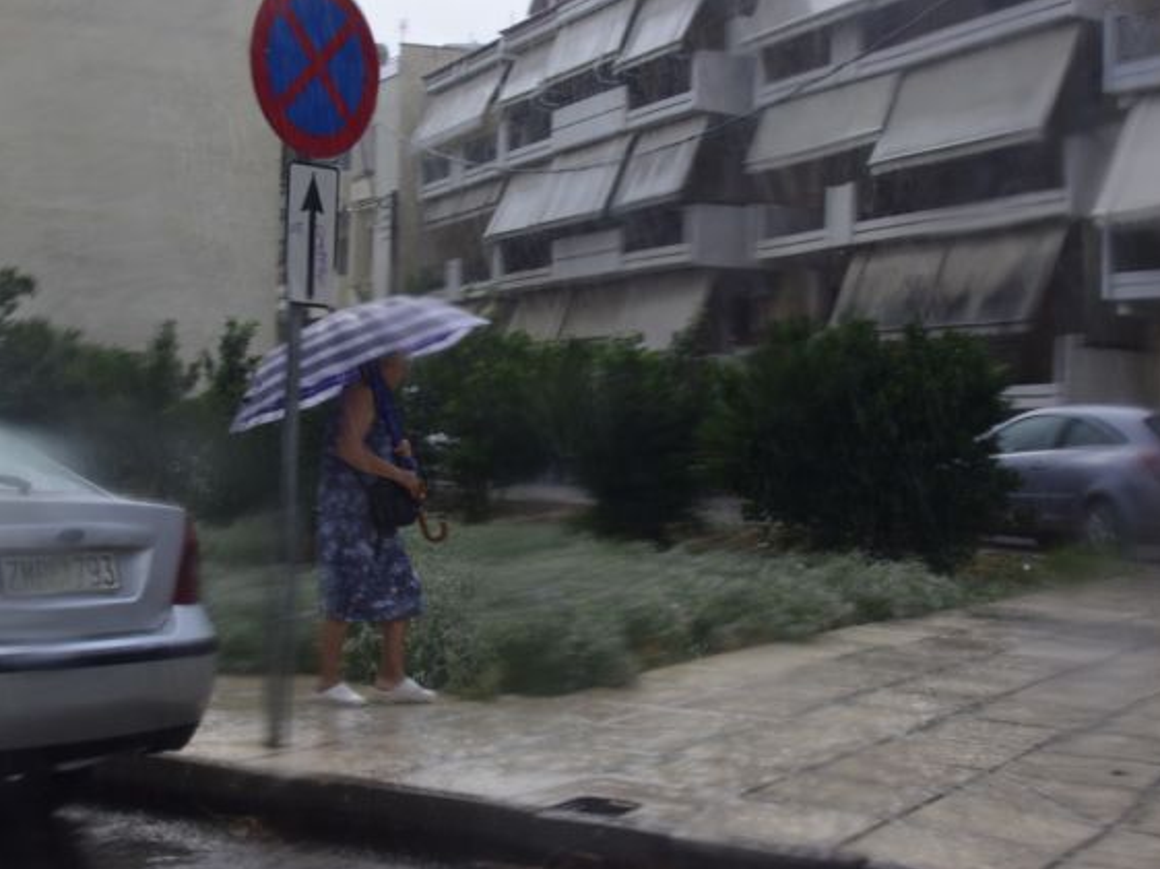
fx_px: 1928
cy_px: 434
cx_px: 592
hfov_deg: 33.5
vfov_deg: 25.4
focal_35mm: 58
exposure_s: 1/125
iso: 640
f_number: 5.6
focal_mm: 35
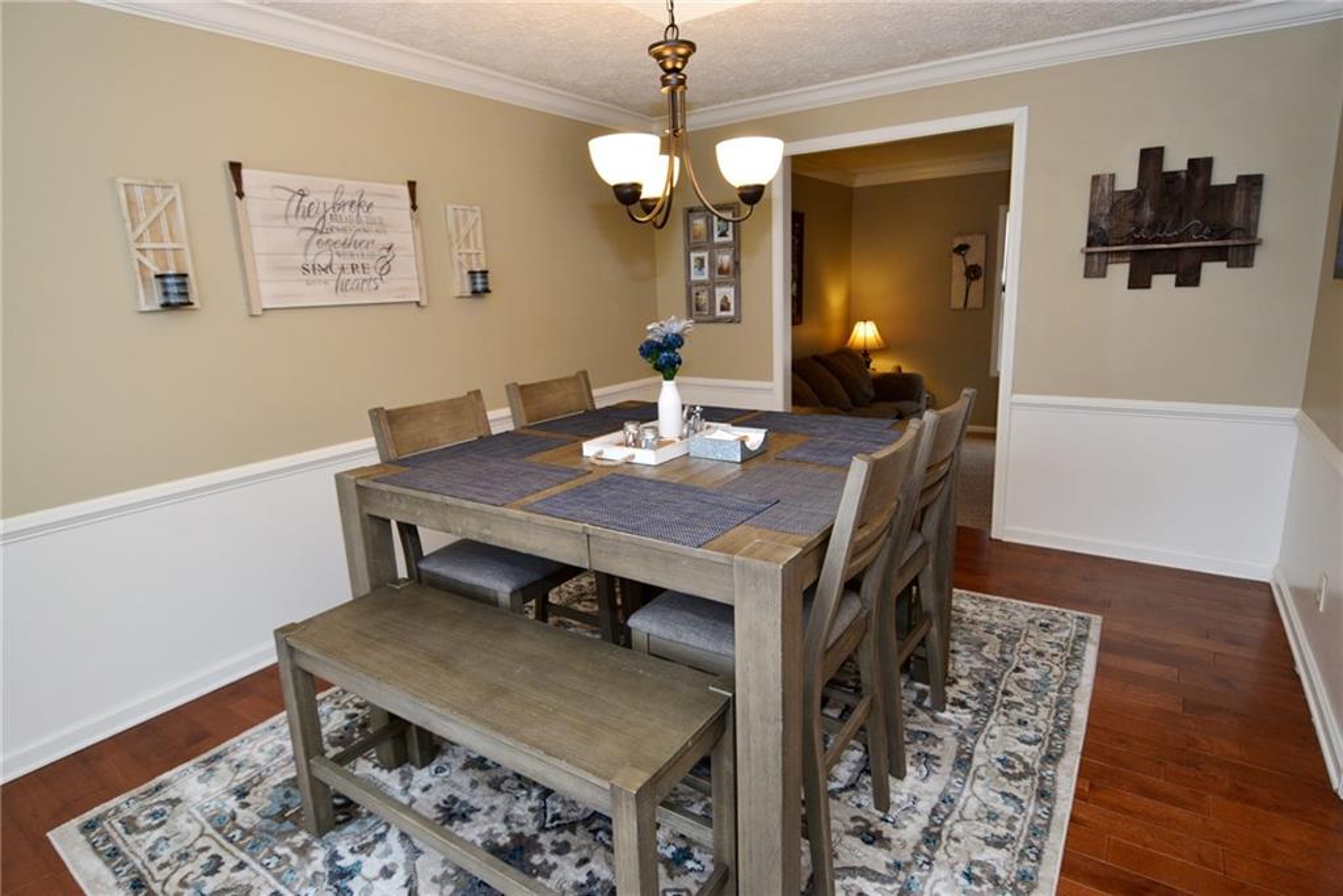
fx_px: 672
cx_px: 672
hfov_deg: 90.0
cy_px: 448
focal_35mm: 18
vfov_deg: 67.4
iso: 200
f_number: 5
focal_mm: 12
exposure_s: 1/50
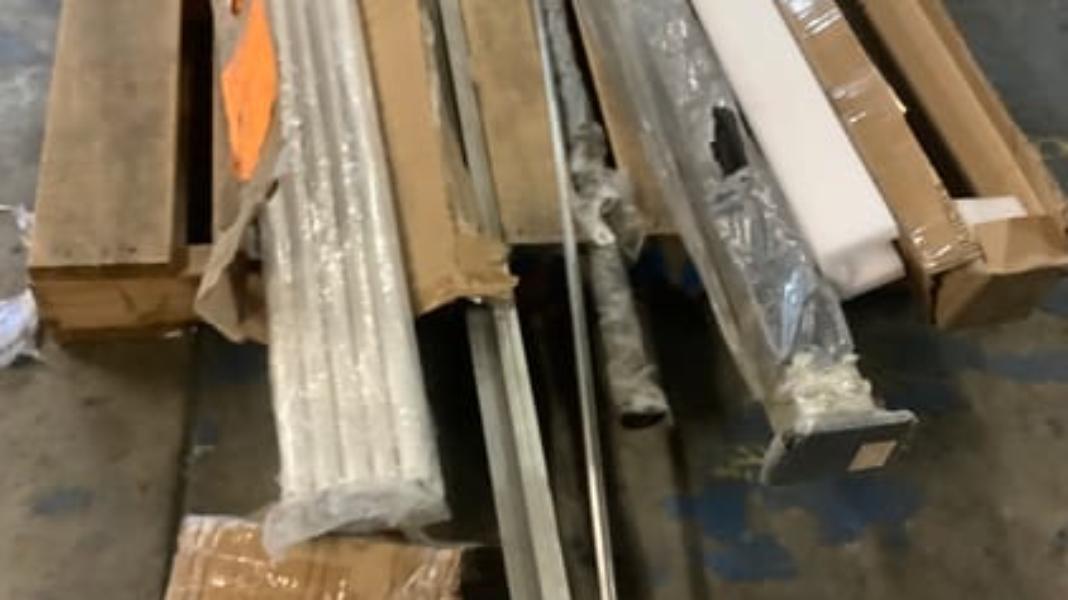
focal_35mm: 40
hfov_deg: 50.5
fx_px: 1132
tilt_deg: -51.3
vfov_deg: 29.6
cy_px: 333
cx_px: 526
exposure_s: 1/25
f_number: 2.4
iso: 400
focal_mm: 3.3
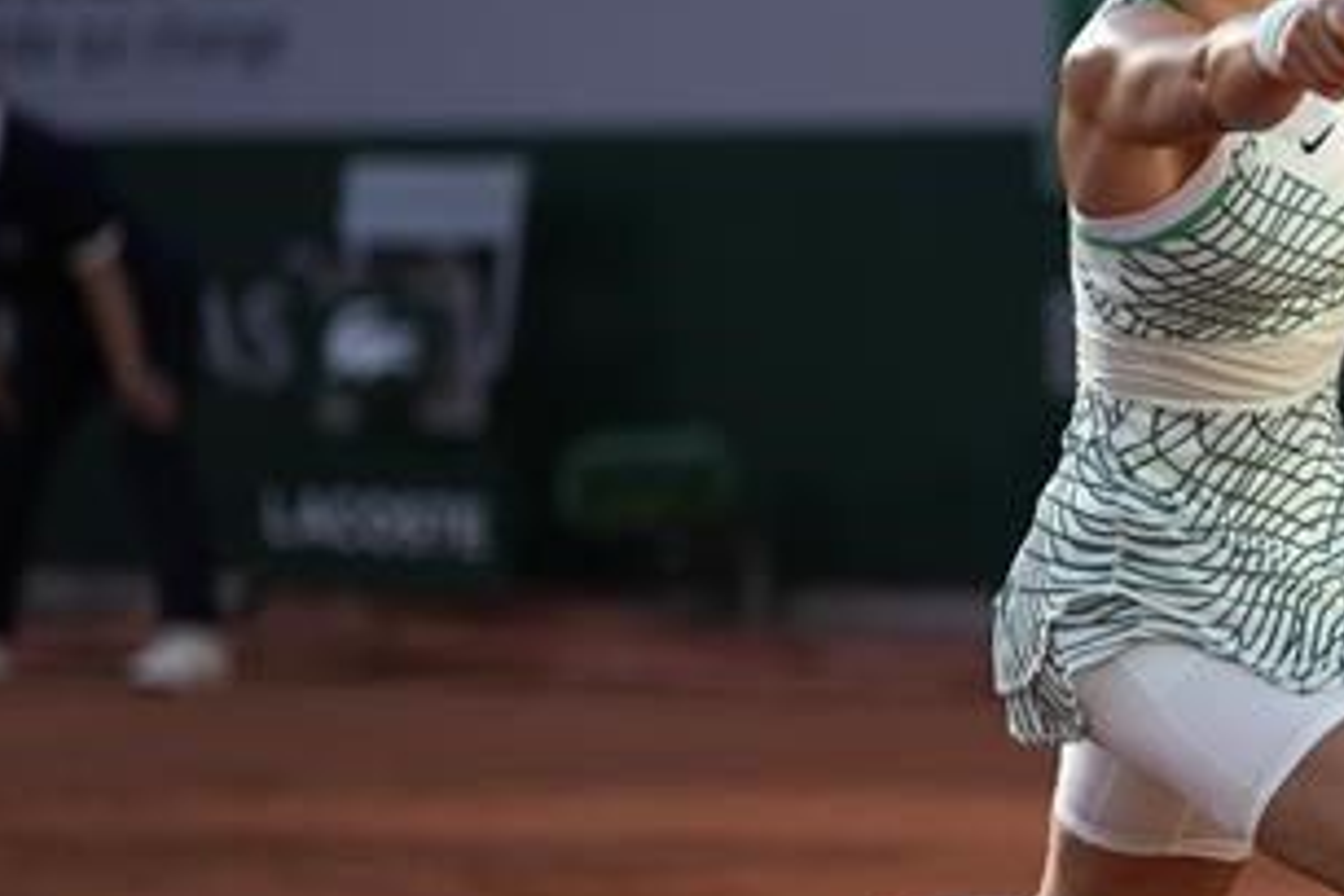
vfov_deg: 4.8
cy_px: 437
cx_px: 1414
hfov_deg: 7.1
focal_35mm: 287
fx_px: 10714
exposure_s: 1/2500
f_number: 1.8
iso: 100
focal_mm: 135
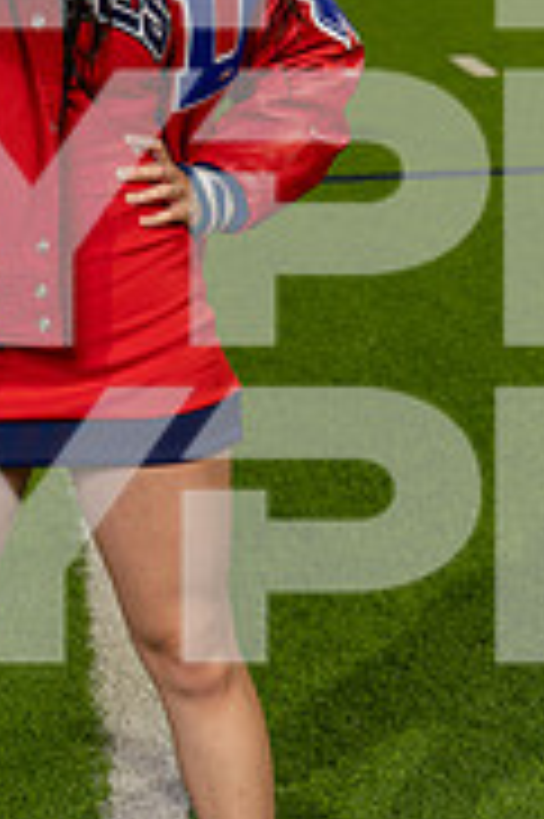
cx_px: 139
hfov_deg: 13.1
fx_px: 2362
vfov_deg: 19.5
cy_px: 212
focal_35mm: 104
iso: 640
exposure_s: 1/250
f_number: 4.5
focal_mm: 42
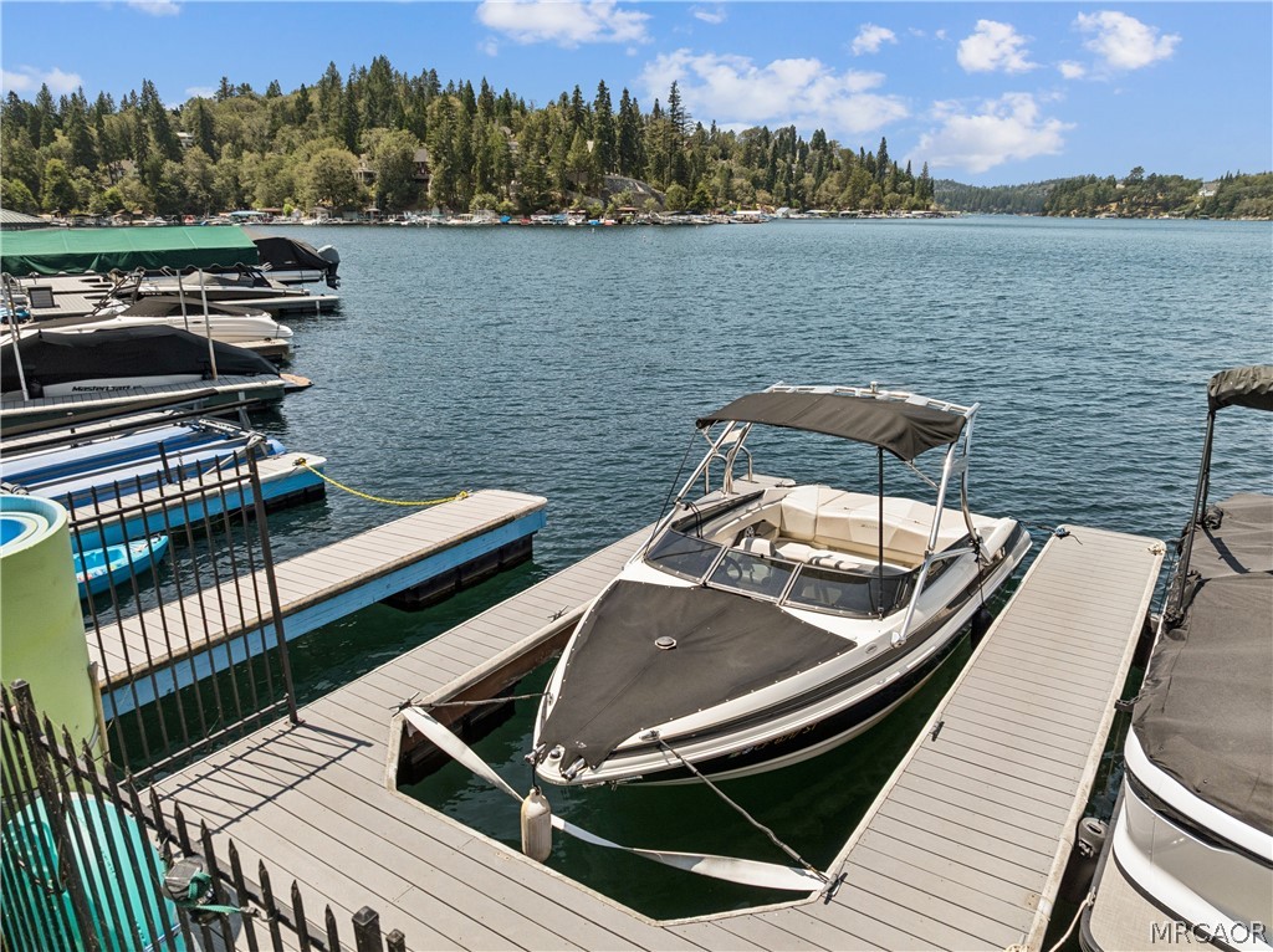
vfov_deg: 56.7
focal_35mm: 24
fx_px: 882
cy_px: 476
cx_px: 636
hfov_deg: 71.6
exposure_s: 1/100
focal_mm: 12.3
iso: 120
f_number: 2.8
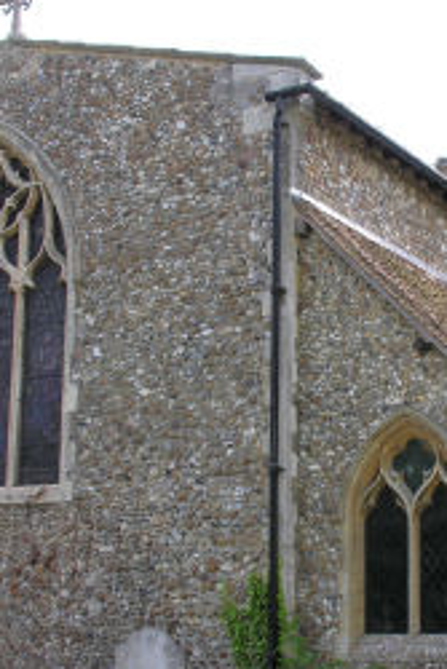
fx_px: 1246
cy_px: 392
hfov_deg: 20.1
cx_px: 359
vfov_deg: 30.0
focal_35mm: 67
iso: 50
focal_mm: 8.9
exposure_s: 1/122
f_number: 4.5
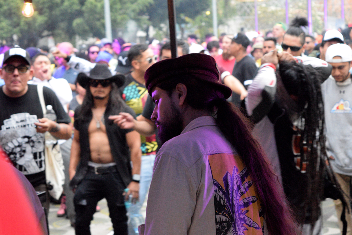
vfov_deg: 16.6
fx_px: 807
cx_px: 176
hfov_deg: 24.6
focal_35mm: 82
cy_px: 118
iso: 4000
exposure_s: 1/60
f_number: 5.6
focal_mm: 55
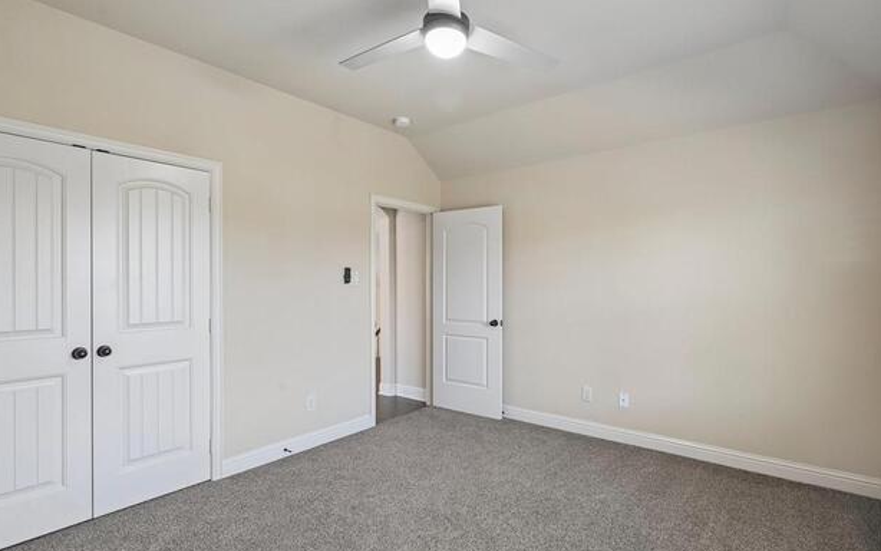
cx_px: 452
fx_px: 421
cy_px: 280
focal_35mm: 18
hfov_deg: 92.6
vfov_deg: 66.4
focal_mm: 16.5
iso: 400
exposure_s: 1/25
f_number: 8
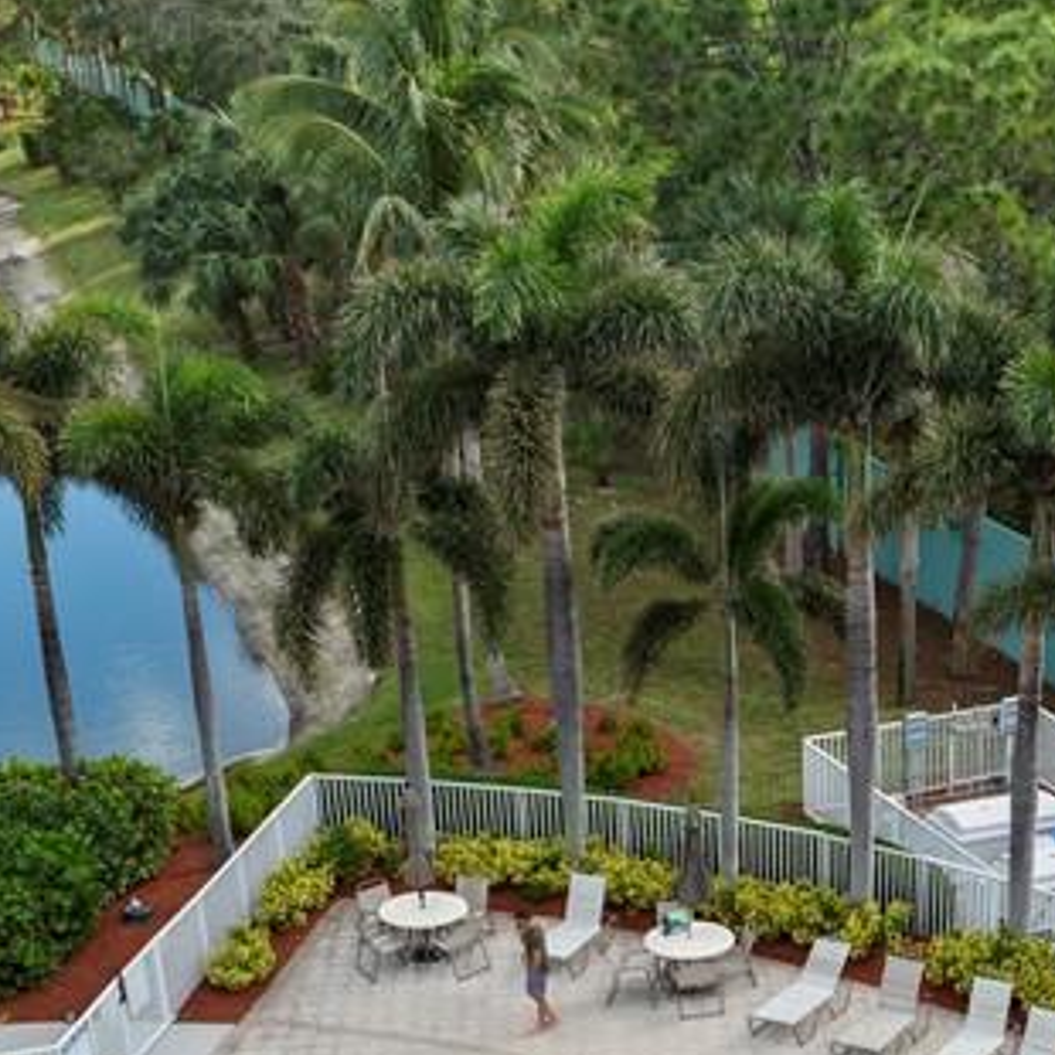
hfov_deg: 24.2
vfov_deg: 22.8
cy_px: 1235
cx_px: 888
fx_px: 2414
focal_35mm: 70
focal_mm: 12.29
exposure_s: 1/500
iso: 100
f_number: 2.8
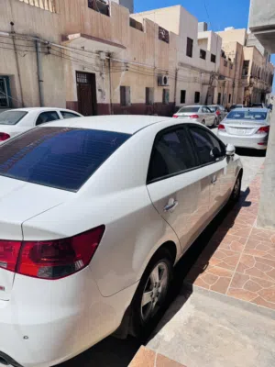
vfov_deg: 71.6
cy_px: 184
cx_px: 138
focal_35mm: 24
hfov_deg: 56.8
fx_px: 254
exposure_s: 1/6410
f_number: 1.78
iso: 80
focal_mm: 6.76
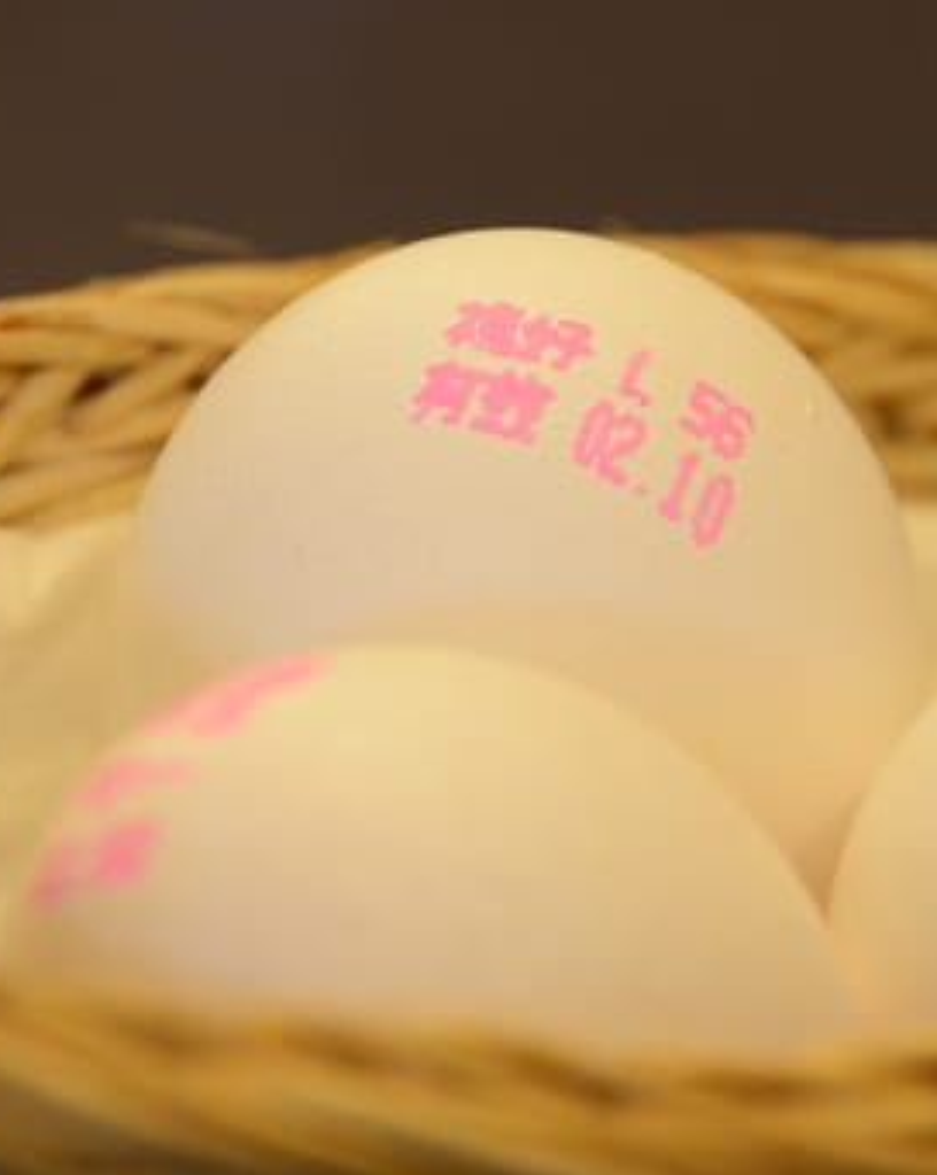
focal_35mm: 358
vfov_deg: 5.4
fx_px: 12424
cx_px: 586
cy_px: 603
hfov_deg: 4.3
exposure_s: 1/50
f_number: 6
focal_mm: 155
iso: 1600
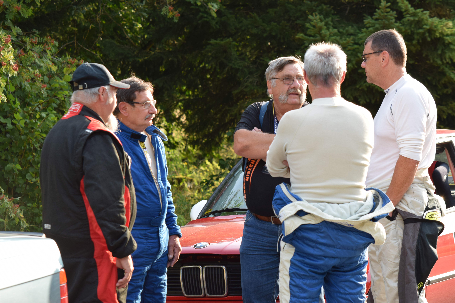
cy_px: 152
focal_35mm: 153
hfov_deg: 13.4
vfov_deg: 9.0
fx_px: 1934
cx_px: 228
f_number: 7.1
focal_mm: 102
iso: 400
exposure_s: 1/200
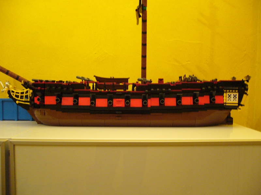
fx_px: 264
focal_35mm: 35
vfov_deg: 40.7
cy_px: 98
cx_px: 130
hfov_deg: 52.6
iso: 200
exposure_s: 1/10
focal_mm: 5.8
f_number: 2.8
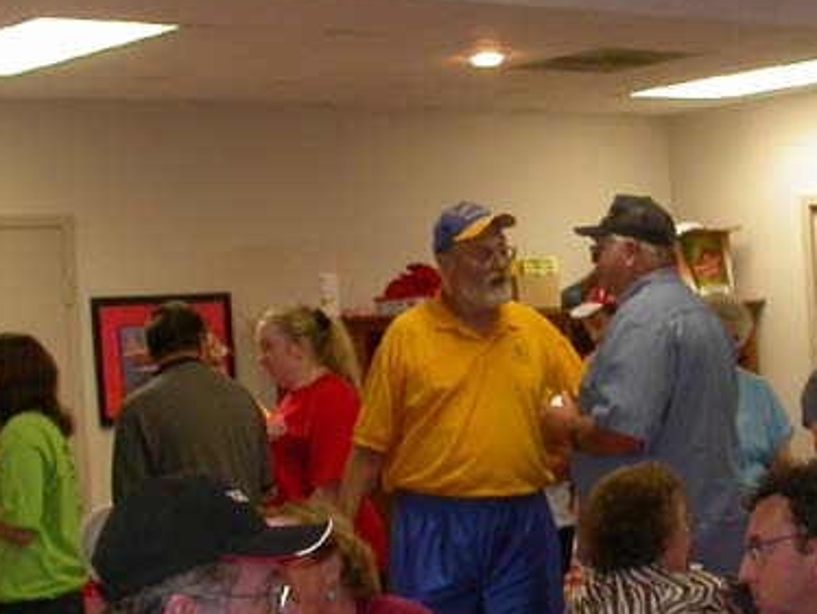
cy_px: 356
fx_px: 2456
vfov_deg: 14.2
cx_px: 511
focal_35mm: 104
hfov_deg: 18.9
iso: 100
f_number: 2.6
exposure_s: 1/30
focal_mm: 7.85
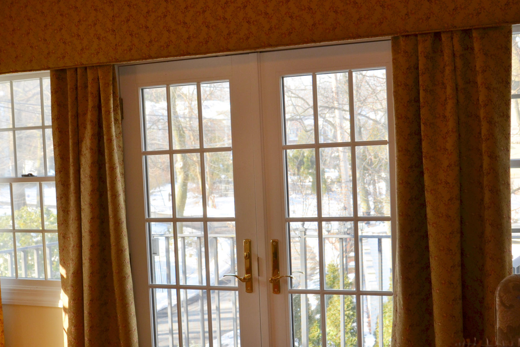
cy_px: 222
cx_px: 231
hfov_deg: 34.4
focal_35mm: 58
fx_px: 838
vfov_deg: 23.3
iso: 200
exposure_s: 1/80
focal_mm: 24
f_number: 4.5
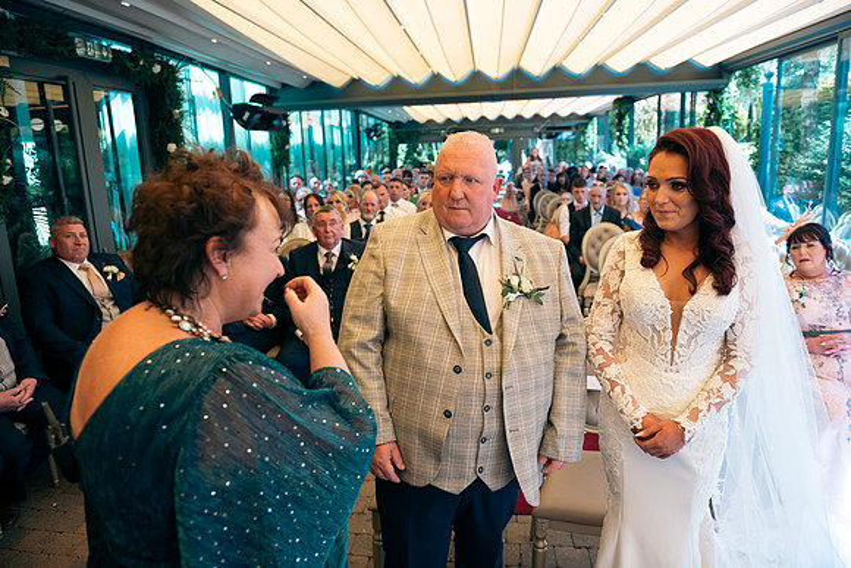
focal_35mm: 24
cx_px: 426
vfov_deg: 53.2
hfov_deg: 73.7
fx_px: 567
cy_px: 284
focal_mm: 24
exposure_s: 1/250
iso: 250
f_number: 3.5
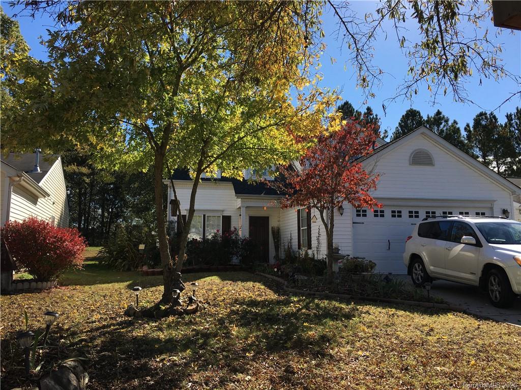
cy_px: 195
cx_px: 260
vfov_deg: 48.2
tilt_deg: +7.9
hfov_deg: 61.7
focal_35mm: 29
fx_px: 436
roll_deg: -1.3
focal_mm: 4.15
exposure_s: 1/1148
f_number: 2.2
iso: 25
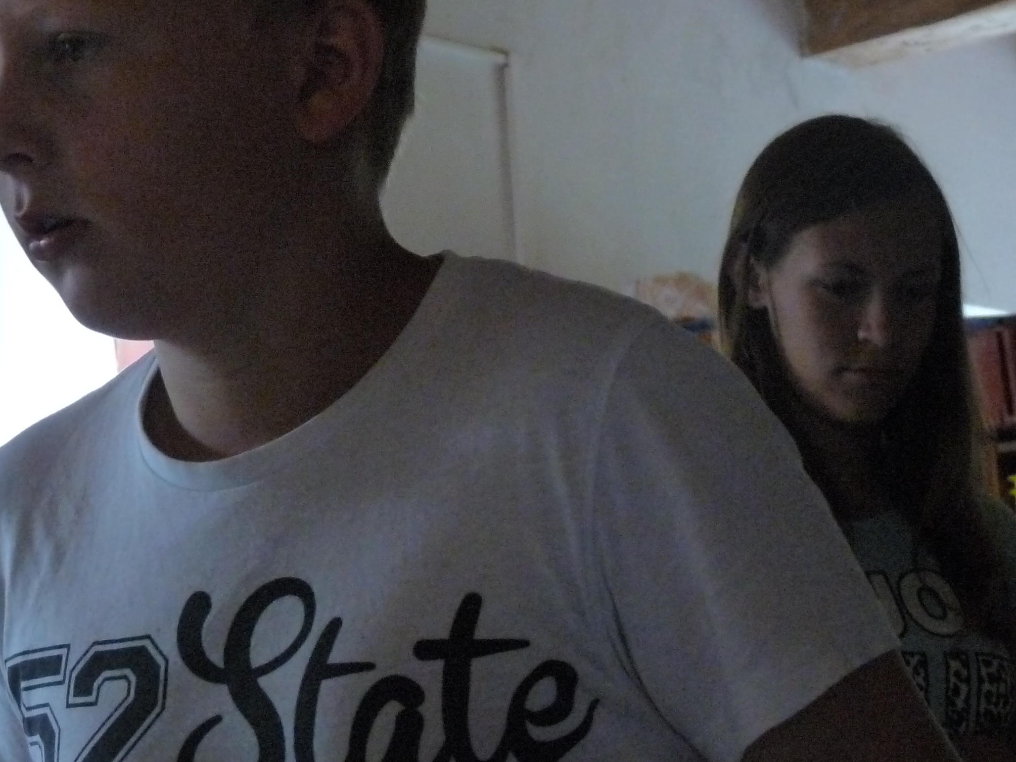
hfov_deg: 16.5
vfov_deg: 12.4
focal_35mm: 119
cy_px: 98
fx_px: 3492
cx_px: 339
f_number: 3.4
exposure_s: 1/100
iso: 800
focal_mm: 11.9
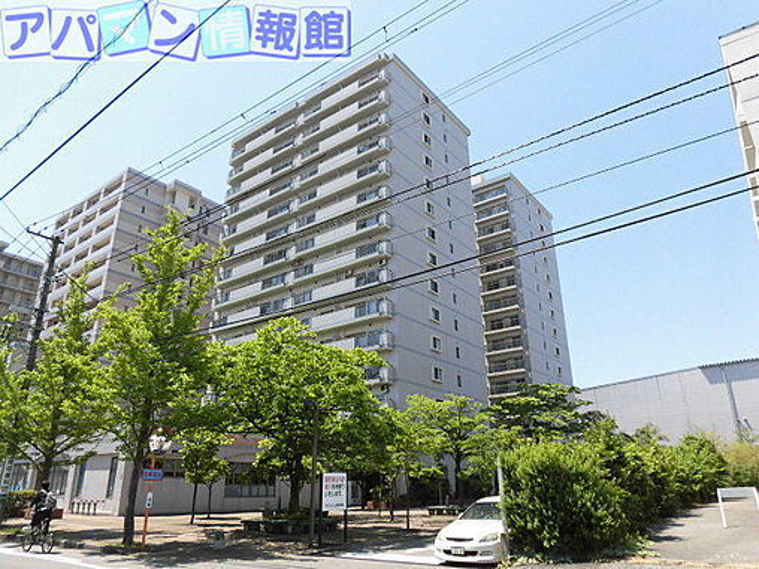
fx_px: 526
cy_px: 284
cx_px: 380
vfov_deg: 56.8
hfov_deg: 71.6
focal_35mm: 24
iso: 100
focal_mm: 4.3
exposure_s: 1/1000
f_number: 3.1
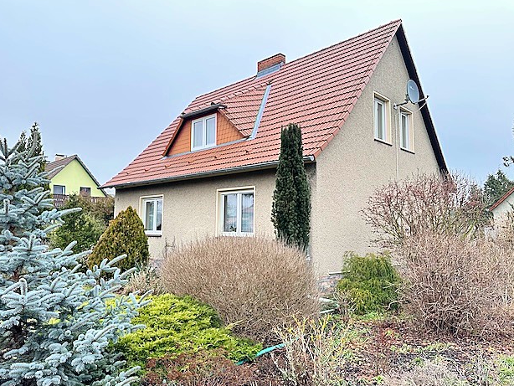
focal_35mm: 25
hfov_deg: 69.4
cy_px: 193
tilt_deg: +5.6
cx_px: 249
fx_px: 371
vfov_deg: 54.9
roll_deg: -0.6
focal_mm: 6.86
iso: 80
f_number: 1.78
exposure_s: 1/169
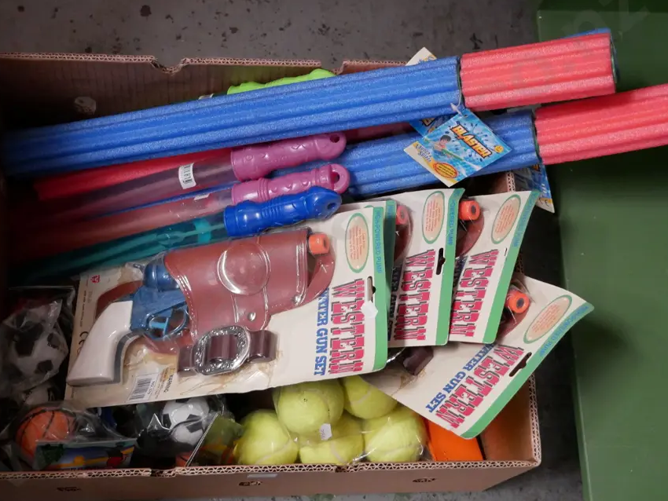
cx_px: 315
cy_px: 237
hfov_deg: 36.2
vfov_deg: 27.5
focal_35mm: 53
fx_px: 1023
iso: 3200
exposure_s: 1/30
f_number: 4.2
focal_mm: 22
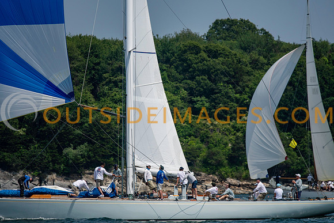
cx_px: 167
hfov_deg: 4.6
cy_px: 112
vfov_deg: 3.1
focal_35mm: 450
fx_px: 4176
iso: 200
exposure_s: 1/5000
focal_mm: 300
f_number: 4
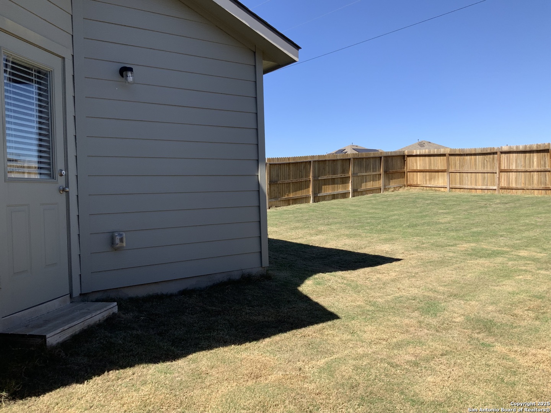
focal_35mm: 29
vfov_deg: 48.2
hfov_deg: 61.7
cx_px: 276
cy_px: 206
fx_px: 462
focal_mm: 3
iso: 16
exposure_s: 1/1377
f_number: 1.8
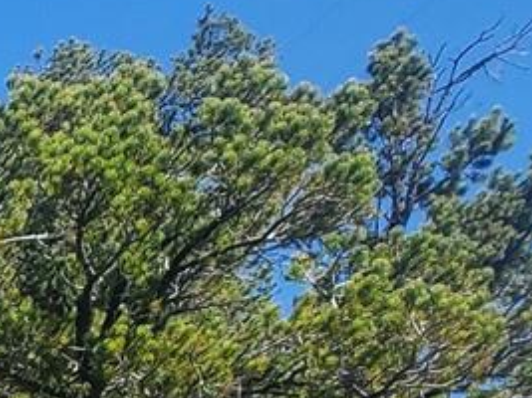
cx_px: -825
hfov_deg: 10.5
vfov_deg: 8.5
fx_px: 2396
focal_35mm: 156
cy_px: 1005
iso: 50
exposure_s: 1/947
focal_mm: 4.3
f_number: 2.4
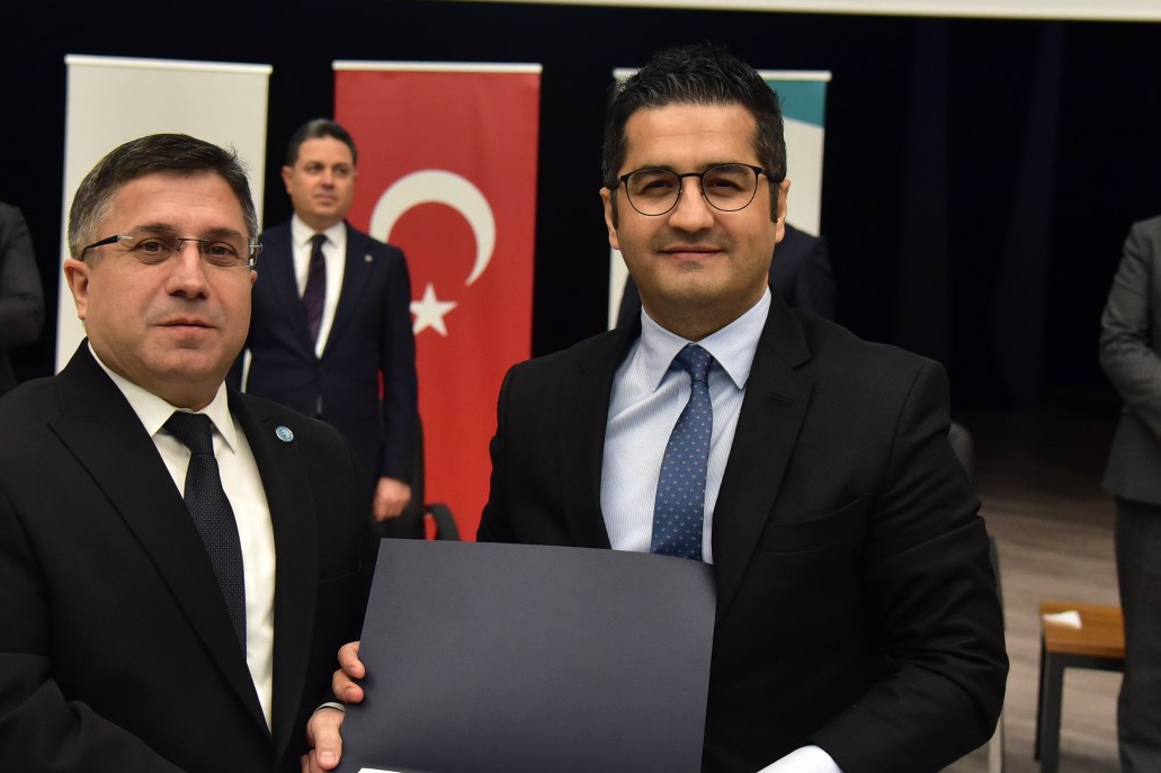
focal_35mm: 59
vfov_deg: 23.0
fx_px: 1902
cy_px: 366
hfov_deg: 33.8
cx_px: 472
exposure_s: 1/160
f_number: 4
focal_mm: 38
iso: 3200
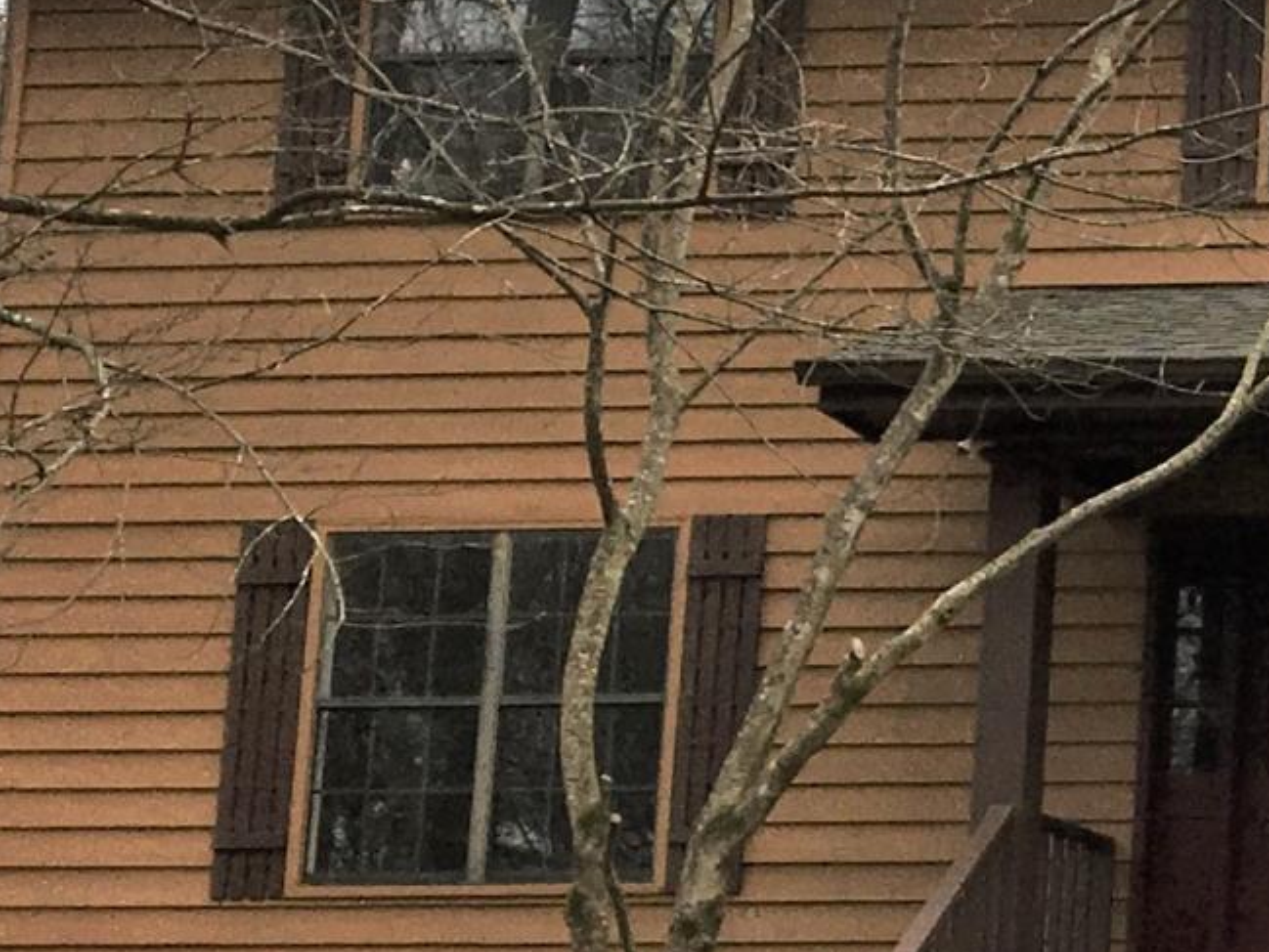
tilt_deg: +11.3
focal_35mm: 134
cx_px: 2260
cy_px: 549
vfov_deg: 11.1
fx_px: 4913
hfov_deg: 13.3
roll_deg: -0.8
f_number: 2.2
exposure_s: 1/120
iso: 25
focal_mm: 4.15
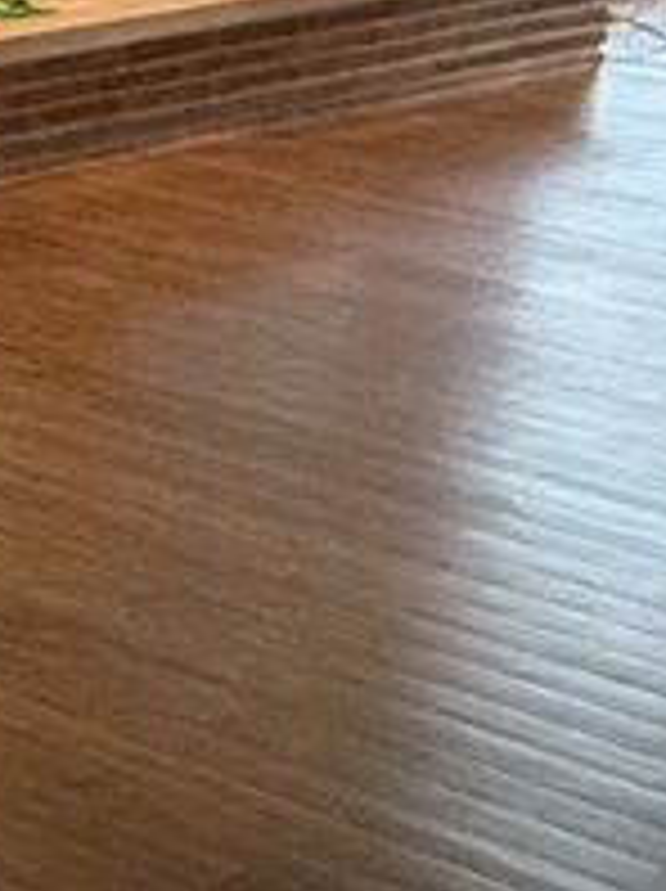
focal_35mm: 102
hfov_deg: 8.8
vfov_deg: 18.4
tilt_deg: -6.3
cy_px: -130
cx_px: -1796
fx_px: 2622
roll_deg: +1.2
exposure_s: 1/60
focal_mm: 2.22
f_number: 2.2
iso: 200
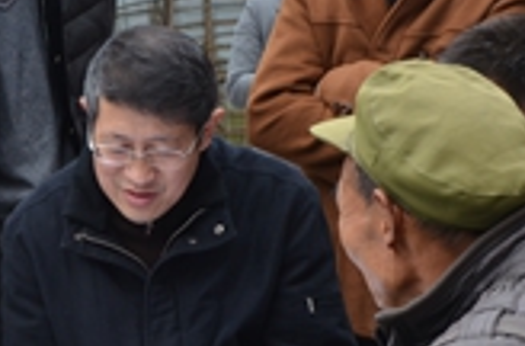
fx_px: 1598
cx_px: 70
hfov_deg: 18.4
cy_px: 191
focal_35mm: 110
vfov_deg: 12.3
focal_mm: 24
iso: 400
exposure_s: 1/100
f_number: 5
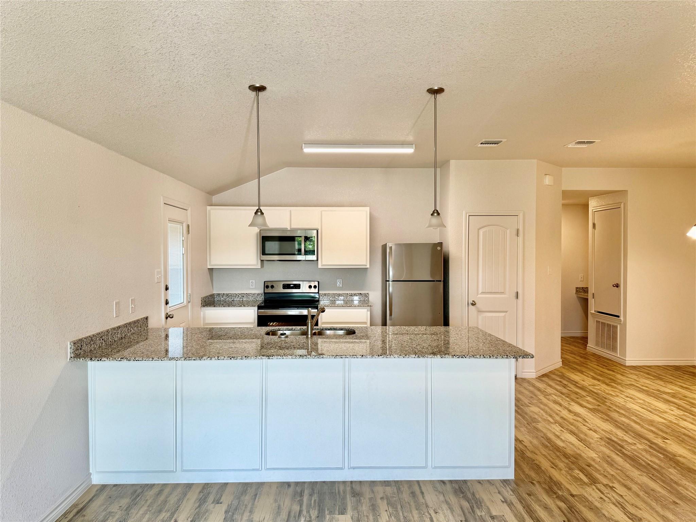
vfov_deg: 56.8
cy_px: 261
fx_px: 483
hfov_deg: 71.6
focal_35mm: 24
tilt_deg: -0.7
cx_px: 348
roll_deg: -0.2
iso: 100
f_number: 1.78
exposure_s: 1/120
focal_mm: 6.76
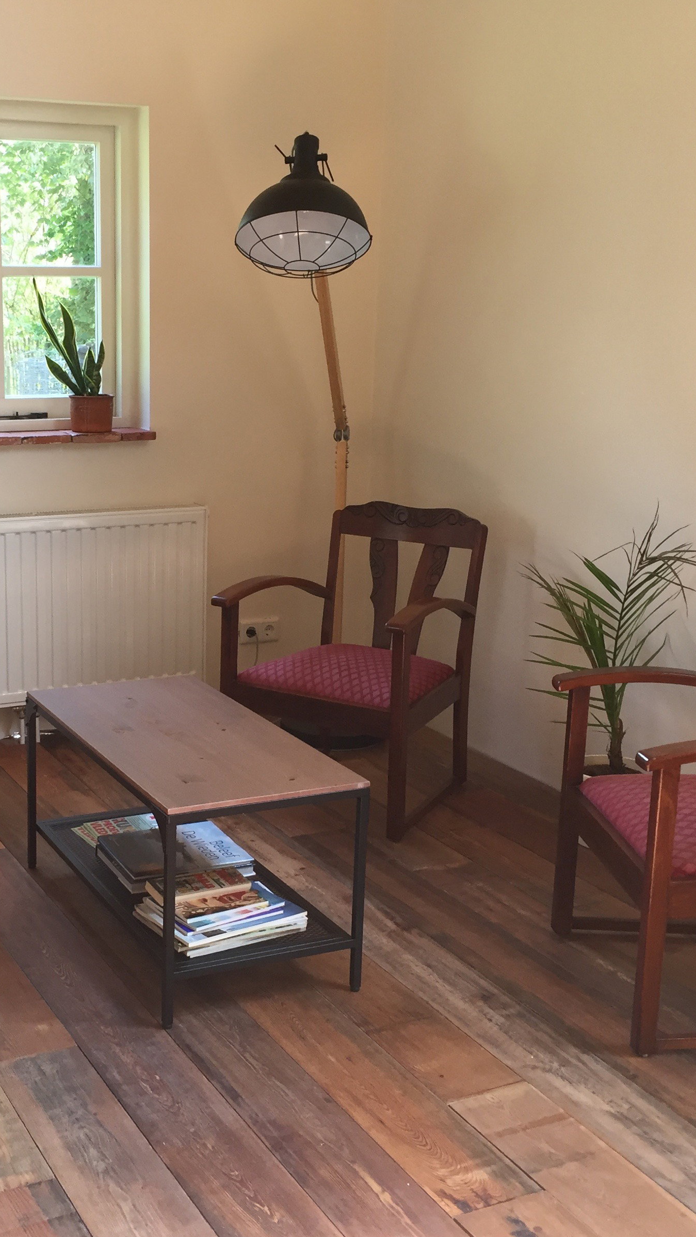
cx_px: 183
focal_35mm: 43
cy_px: 621
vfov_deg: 47.4
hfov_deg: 27.4
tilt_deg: -14.1
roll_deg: -1.4
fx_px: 1411
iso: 32
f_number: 2.2
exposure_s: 1/33
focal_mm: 4.15
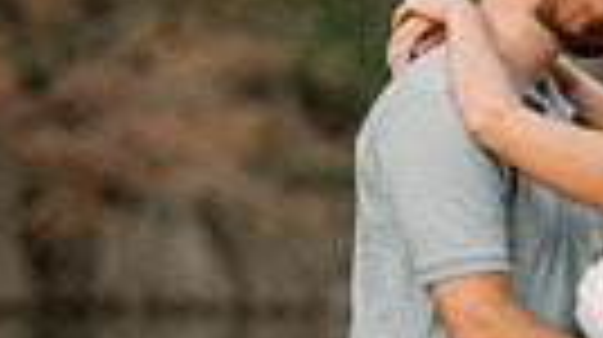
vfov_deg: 4.0
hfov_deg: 7.2
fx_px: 4775
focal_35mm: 299
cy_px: 532
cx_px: 634
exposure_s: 1/160
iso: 125
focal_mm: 85
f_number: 2
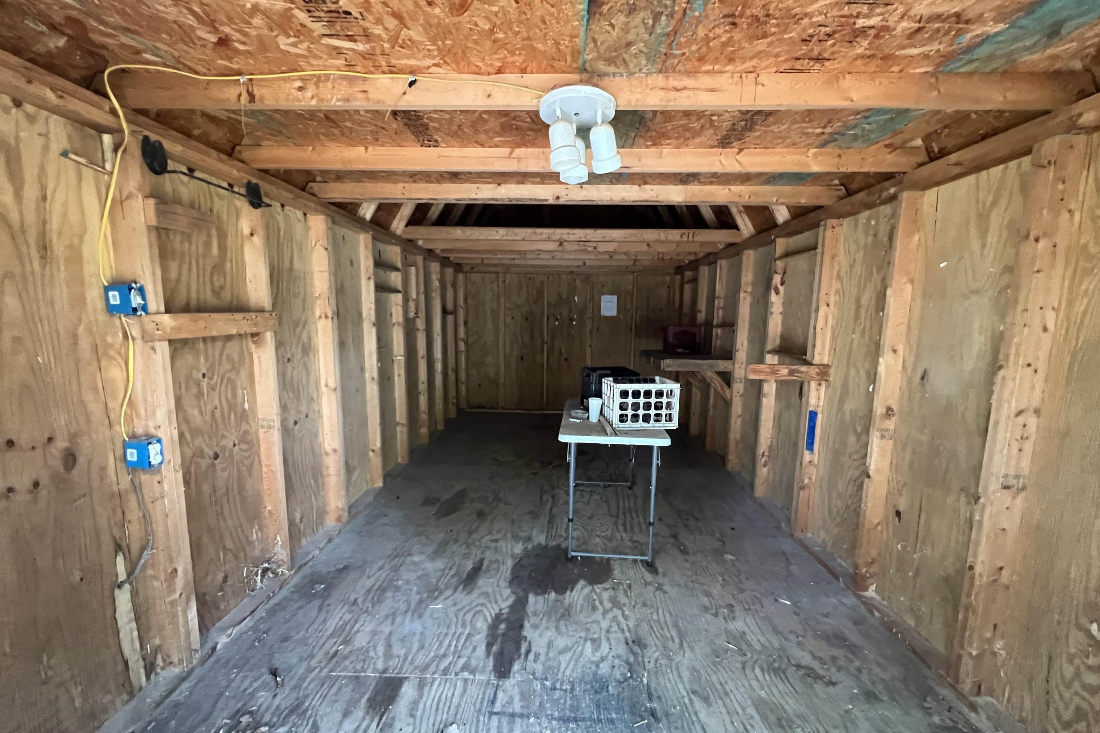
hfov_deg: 104.3
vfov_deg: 81.2
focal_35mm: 14
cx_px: 552
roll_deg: -0.4
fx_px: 428
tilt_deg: -8.6
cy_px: 382
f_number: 1.8
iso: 1000
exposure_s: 1/41
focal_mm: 1.57
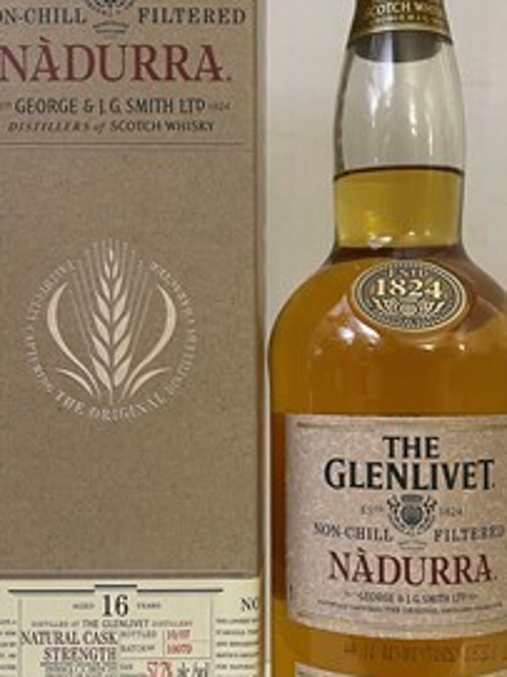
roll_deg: -0.1
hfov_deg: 30.2
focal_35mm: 48
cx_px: 244
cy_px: 360
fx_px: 938
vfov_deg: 39.7
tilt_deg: +1.1
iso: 100
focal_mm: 4.2
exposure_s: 1/50
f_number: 1.6
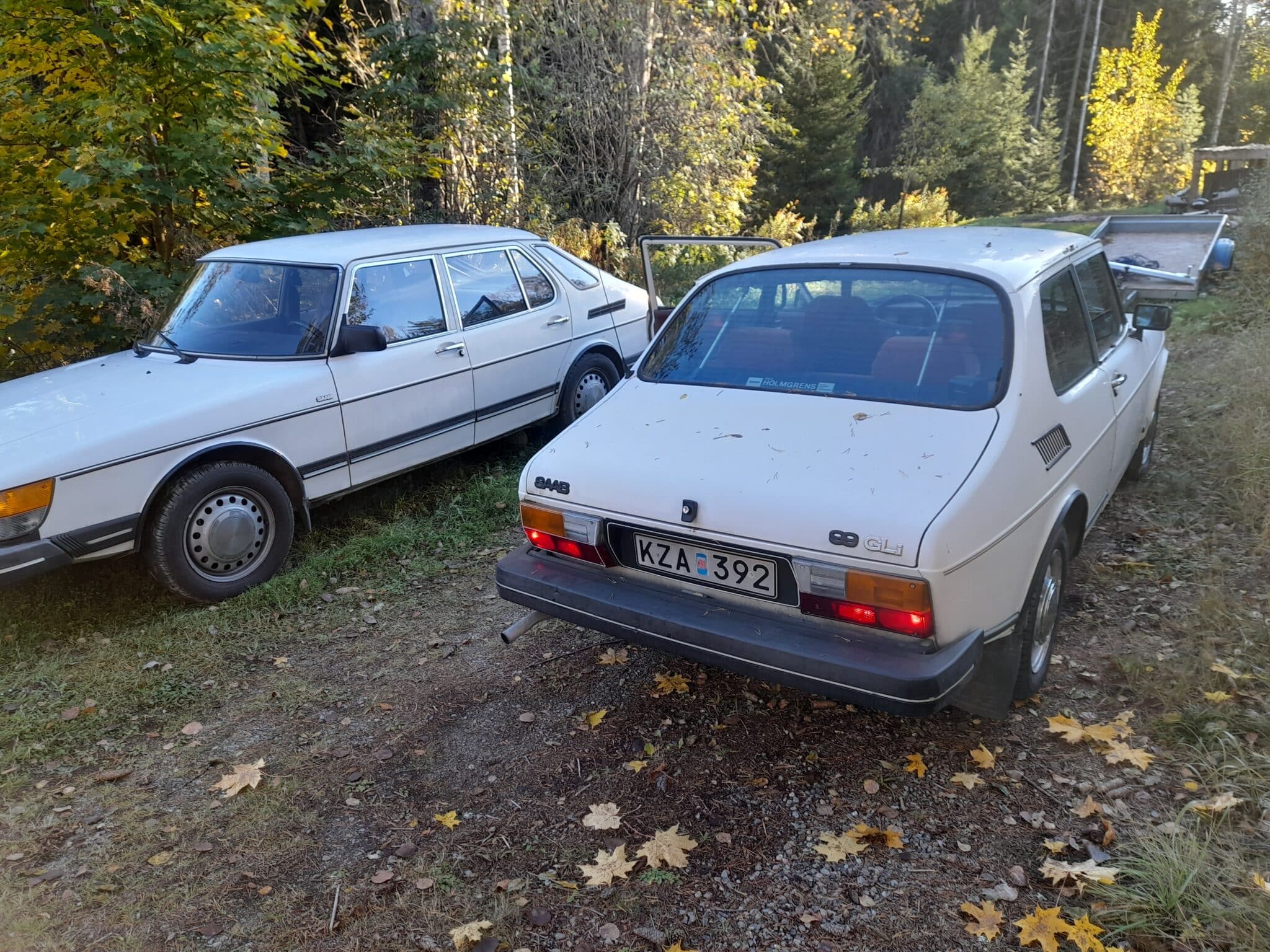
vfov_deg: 54.9
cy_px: 476
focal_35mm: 25
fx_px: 917
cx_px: 635
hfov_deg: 69.4
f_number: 2
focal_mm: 4.6
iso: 25
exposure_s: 1/50
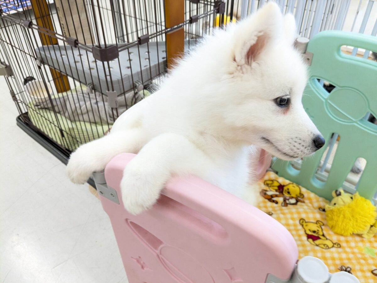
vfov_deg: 51.4
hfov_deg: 65.3
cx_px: 188
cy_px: 142
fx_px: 294
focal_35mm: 27
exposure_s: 1/99.9
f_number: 1.73
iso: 185
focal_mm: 4.38
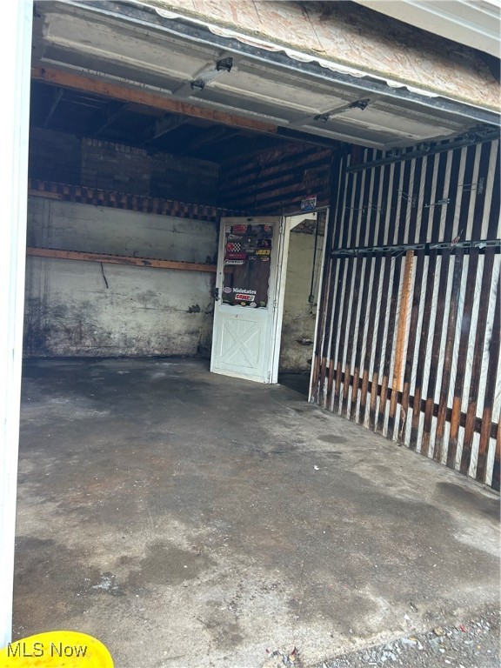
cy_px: 334
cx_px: 250
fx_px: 502
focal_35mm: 26
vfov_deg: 67.3
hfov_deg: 53.1
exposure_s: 1/121
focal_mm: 5.7
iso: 64
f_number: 1.5
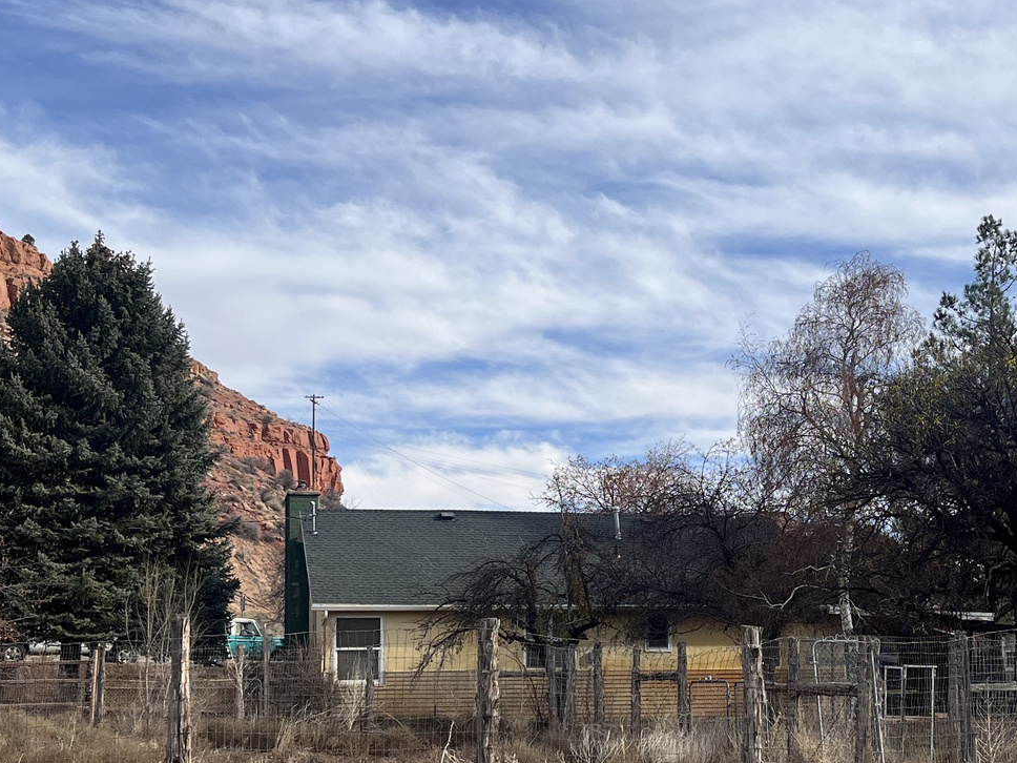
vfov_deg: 26.4
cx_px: 600
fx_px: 1616
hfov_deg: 34.8
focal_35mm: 55
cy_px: 529
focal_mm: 5.1
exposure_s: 1/3413
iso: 50
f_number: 1.6
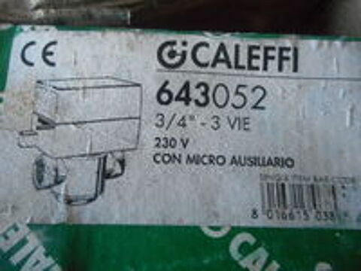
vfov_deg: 54.9
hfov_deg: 69.4
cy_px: 136
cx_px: 180
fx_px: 261
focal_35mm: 25
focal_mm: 4.5
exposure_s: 1/25
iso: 800
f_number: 3.7
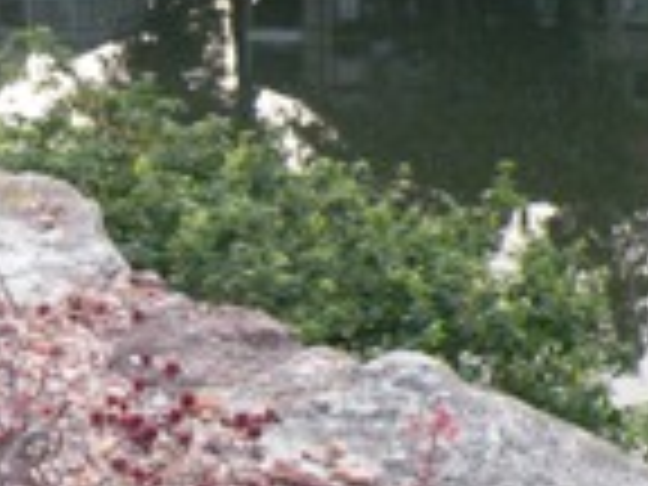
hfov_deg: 12.2
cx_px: 0
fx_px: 2995
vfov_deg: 9.1
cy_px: -214
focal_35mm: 160
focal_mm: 7.4
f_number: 3.2
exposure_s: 1/60
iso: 204
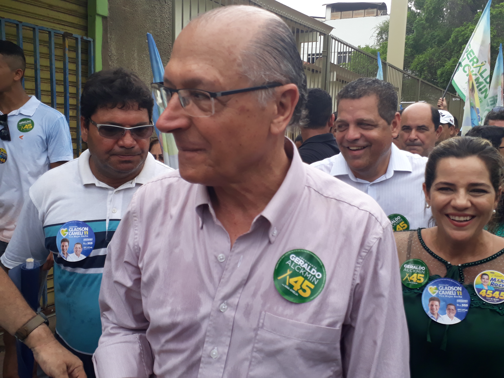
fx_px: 393
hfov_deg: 65.3
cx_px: 252
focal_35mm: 27
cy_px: 189
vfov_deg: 51.4
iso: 40
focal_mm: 3.6
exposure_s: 1/631
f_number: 1.9
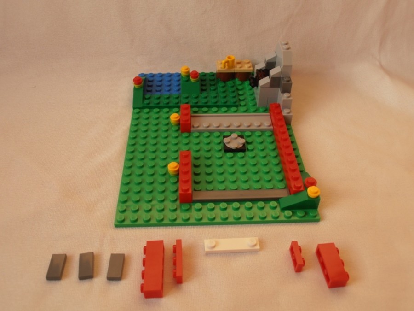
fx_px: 443
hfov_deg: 50.1
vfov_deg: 38.7
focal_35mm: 37
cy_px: 156
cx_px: 207
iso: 80
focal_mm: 6.61
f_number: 3.9
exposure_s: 1/80
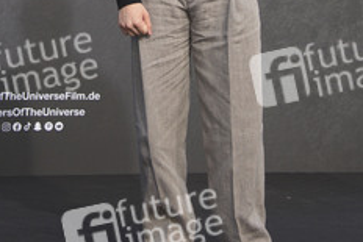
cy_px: -8
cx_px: 188
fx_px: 1180
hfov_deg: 17.5
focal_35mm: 117
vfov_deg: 11.6
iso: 320
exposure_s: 1/250
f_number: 6.3
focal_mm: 68
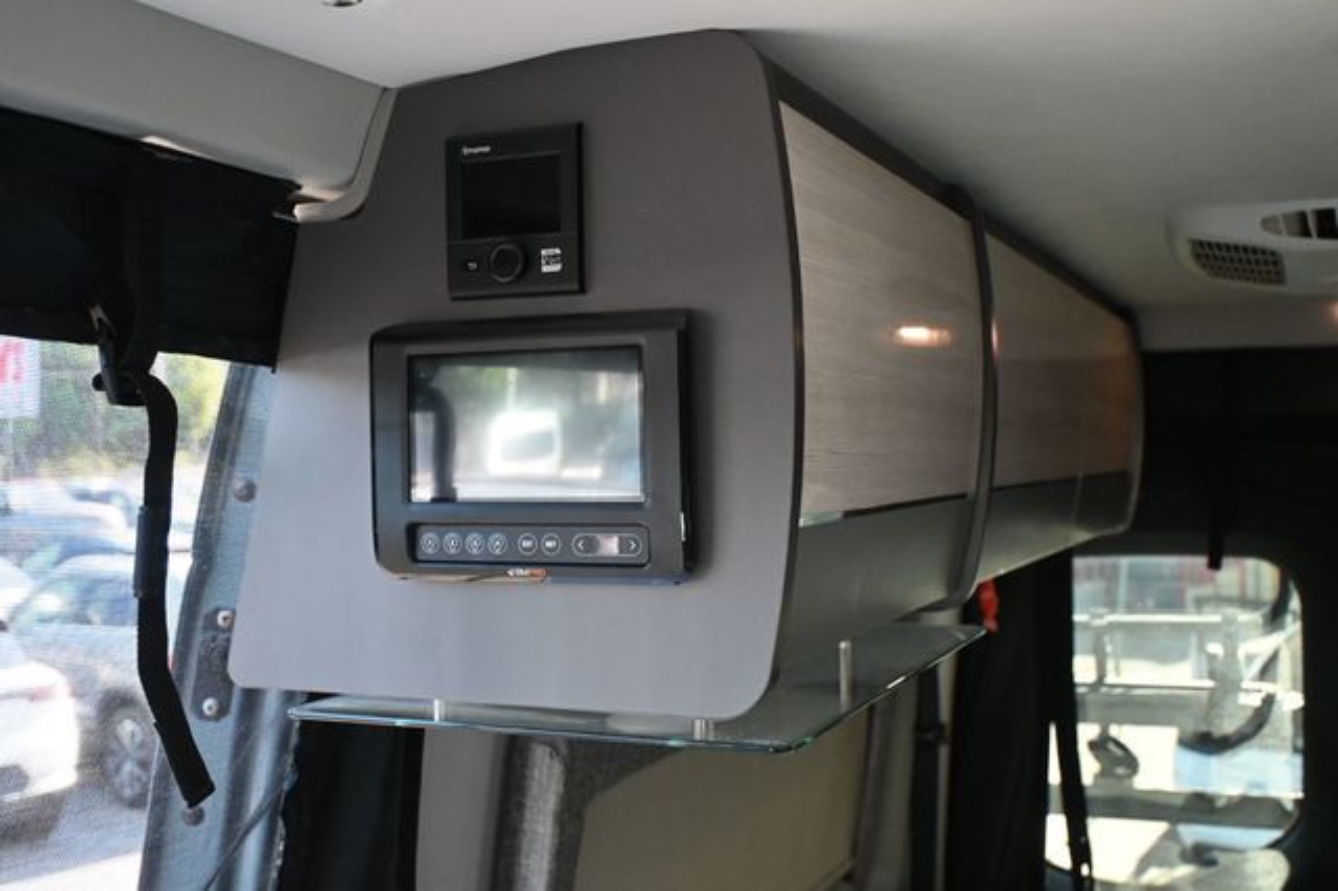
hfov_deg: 49.6
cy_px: 446
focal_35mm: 39
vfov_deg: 34.2
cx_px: 669
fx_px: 1449
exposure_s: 1/125
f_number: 4.5
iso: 2000
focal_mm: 26
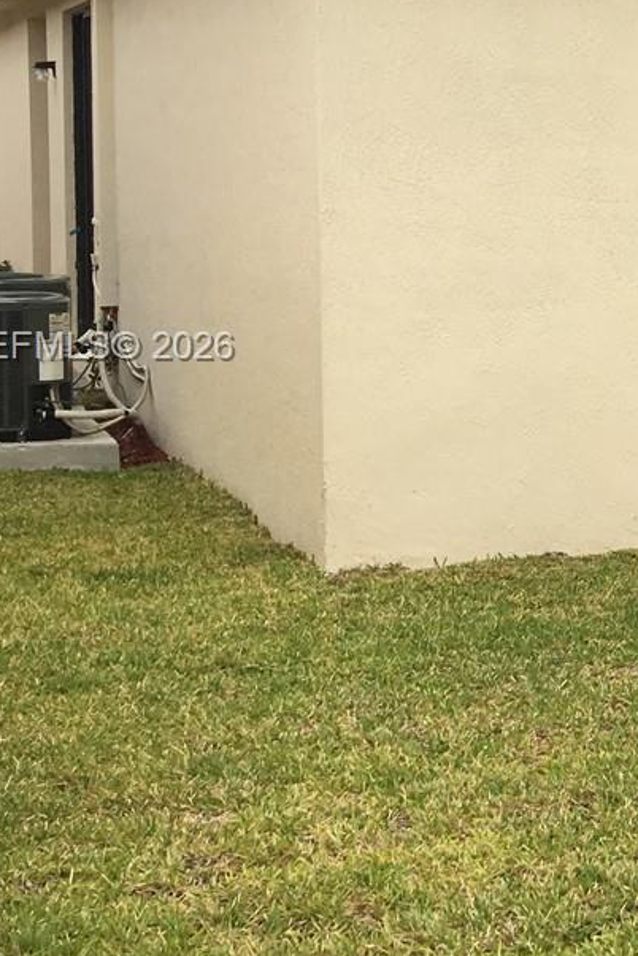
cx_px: 1009
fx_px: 2127
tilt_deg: -5.3
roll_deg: -1.1
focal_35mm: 80
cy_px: 349
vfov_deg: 25.3
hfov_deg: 15.5
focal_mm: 4.15
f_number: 2.2
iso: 25
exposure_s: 1/472
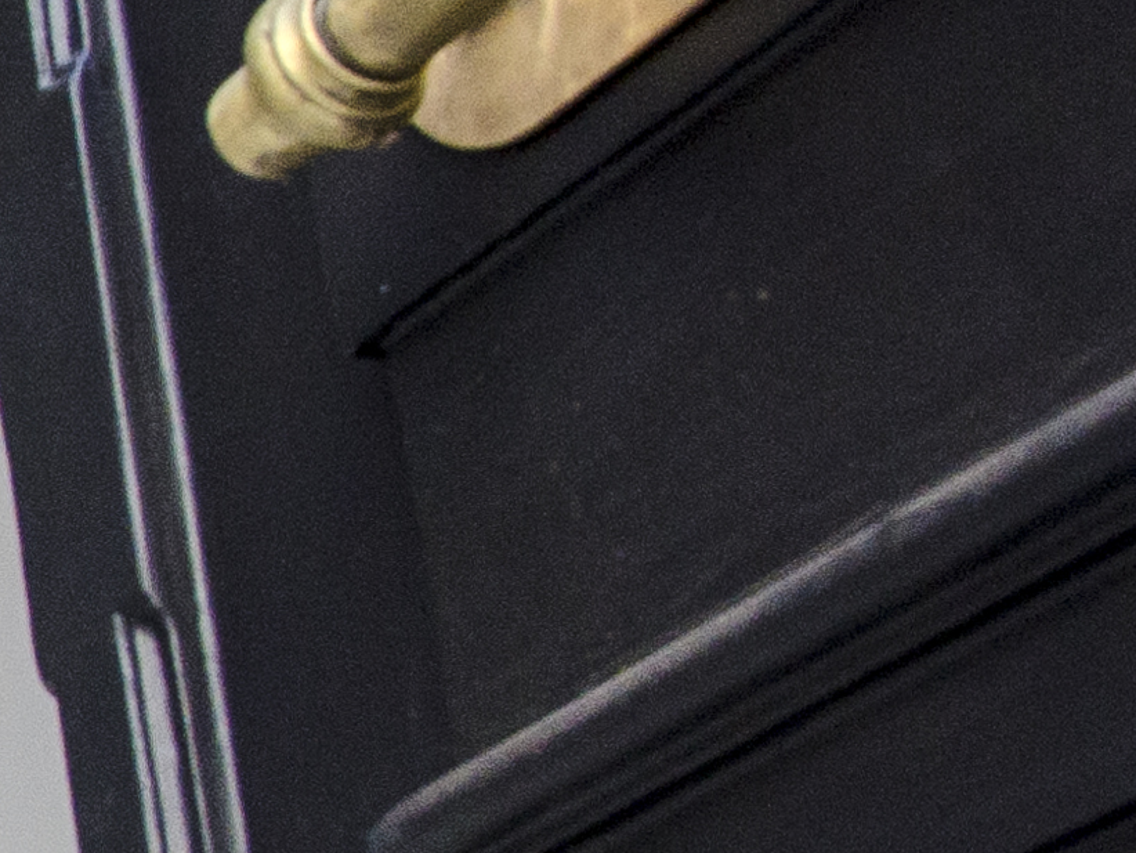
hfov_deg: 11.2
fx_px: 4530
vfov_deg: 10.7
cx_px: -1823
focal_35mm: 138
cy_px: 715
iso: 400
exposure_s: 1/100
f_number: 7.1
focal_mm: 16
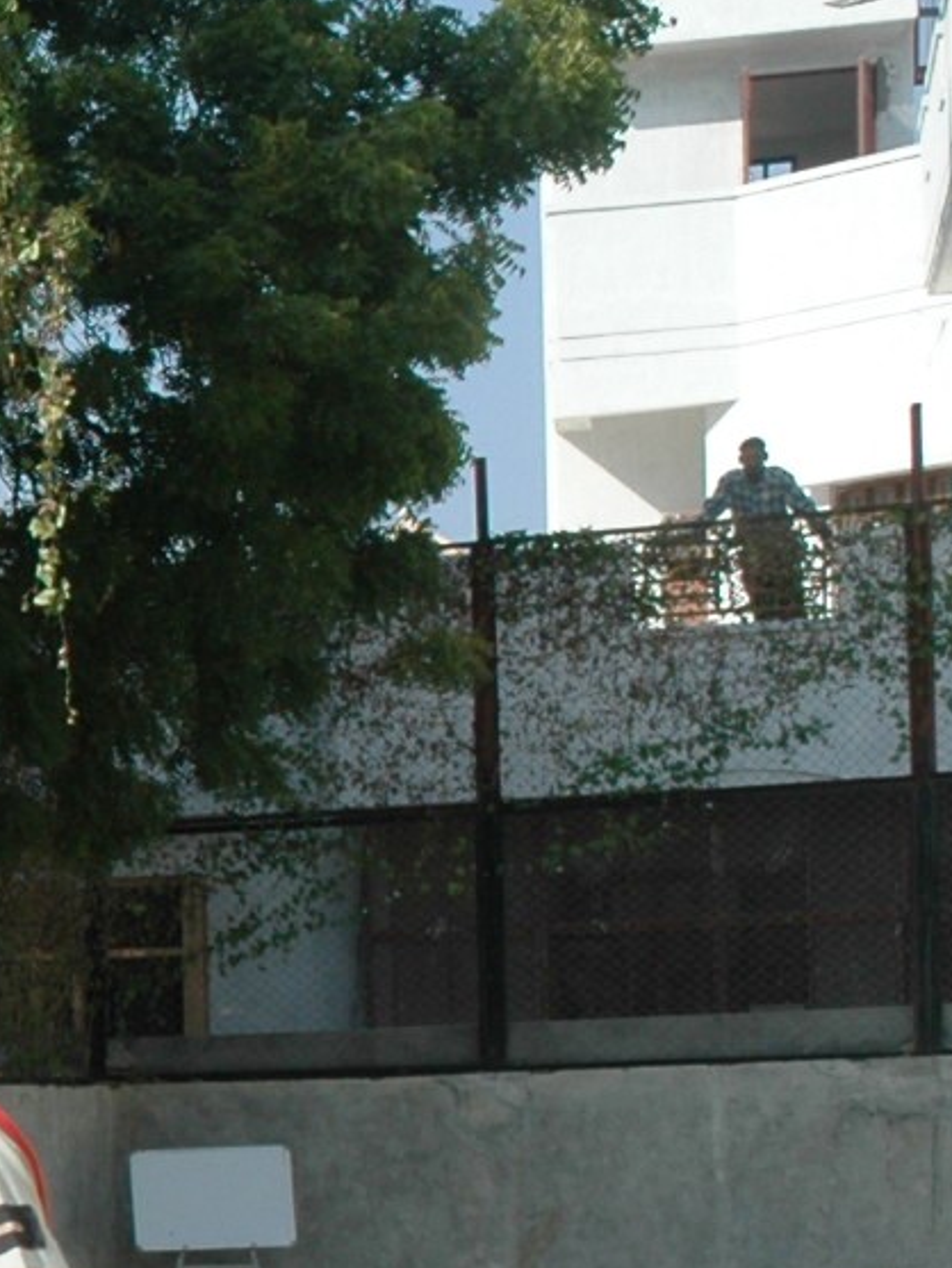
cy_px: 1241
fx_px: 6155
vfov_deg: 11.7
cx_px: -1583
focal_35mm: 168
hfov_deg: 8.0
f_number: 9
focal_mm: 29
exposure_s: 1/320
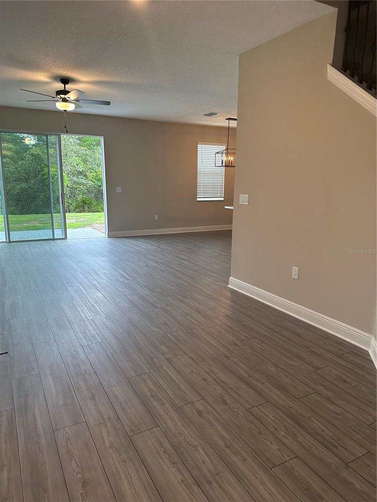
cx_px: 188
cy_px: 251
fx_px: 349
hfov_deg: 56.8
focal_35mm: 24
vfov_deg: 71.6
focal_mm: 6.86
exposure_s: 1/120
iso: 160
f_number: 1.78
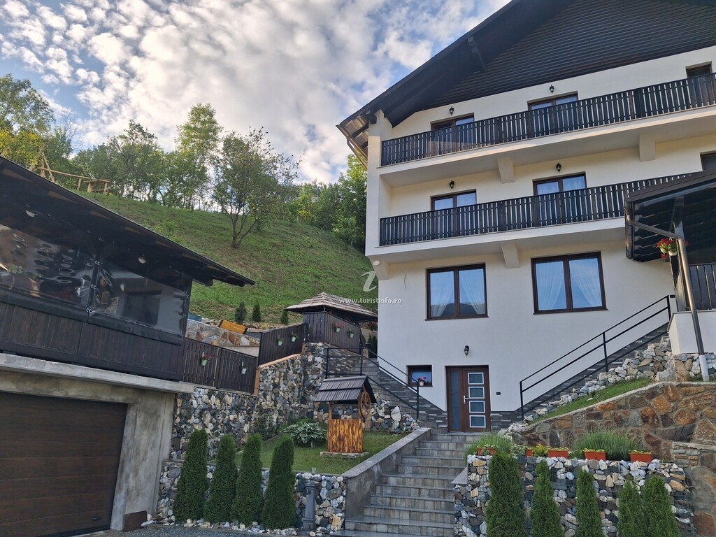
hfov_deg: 65.3
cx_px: 358
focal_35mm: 27
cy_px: 268
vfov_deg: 51.4
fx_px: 558
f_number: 1.8
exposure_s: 1/215
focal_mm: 4
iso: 20
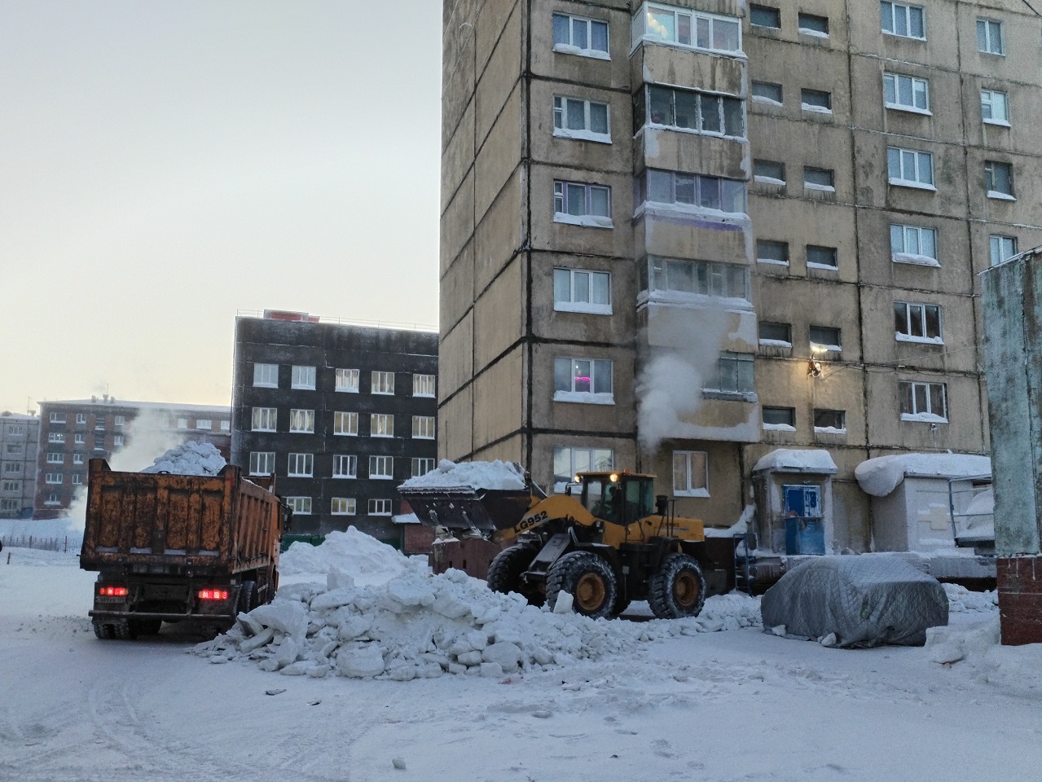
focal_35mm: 34
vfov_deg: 41.7
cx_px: 495
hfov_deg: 53.9
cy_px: 455
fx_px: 1024
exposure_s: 1/238
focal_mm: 4.75
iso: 100
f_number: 1.8
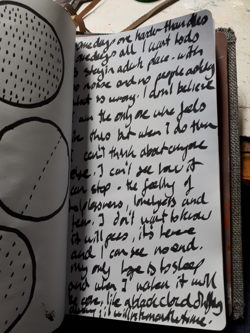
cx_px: 125
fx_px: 260
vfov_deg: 65.3
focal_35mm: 27
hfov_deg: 51.4
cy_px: 166
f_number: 1.9
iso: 50
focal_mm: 3.6
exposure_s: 1/33
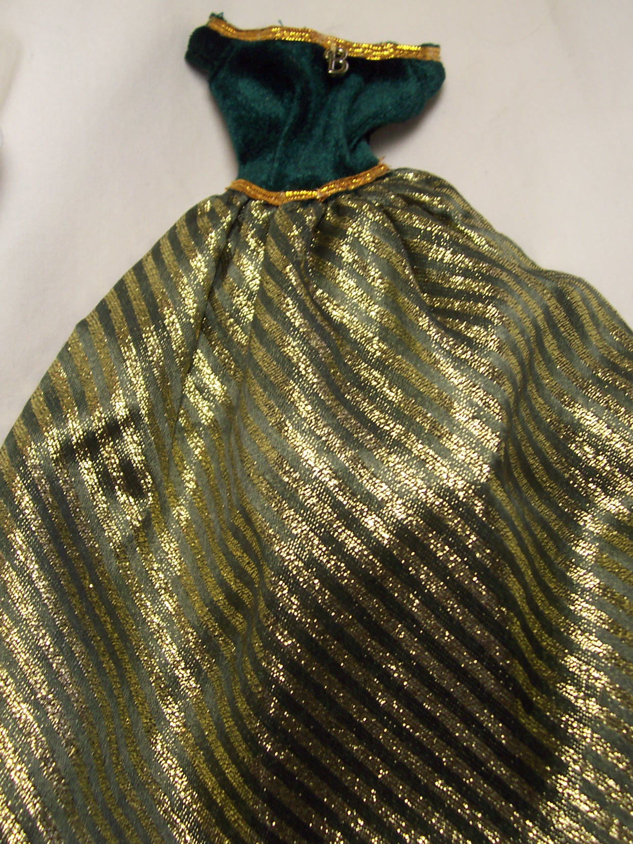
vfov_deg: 50.1
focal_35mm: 37
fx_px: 902
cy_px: 422
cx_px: 316
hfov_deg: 38.7
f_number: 2.8
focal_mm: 5.6
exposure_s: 1/90
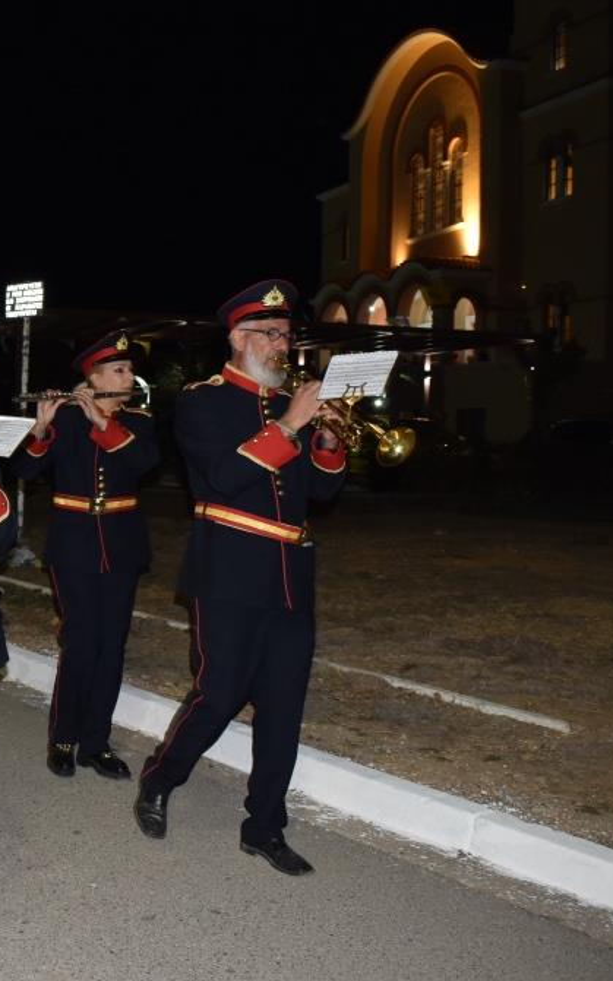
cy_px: 488
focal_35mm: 42
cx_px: -47
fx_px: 1123
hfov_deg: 28.0
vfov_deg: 47.2
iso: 800
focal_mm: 18
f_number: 5.6
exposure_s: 1/30
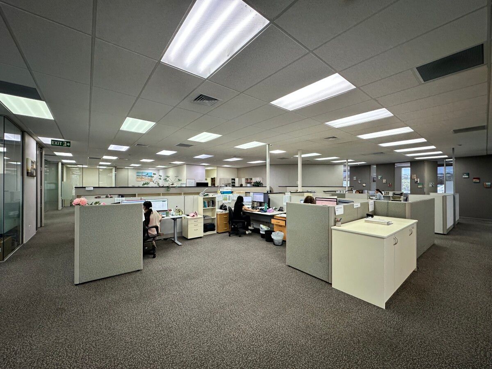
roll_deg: +0.0
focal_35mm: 14
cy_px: 184
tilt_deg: +1.6
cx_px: 246
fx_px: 199
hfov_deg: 102.1
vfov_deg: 85.7
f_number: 2.2
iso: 160
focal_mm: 2.22
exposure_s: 1/100
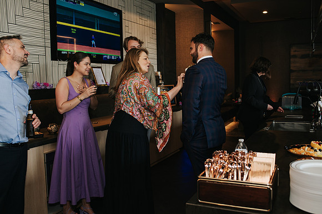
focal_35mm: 35
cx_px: 161
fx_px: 313
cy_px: 107
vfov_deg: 37.8
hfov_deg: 54.5
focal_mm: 35
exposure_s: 1/200
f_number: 3.5
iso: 1000
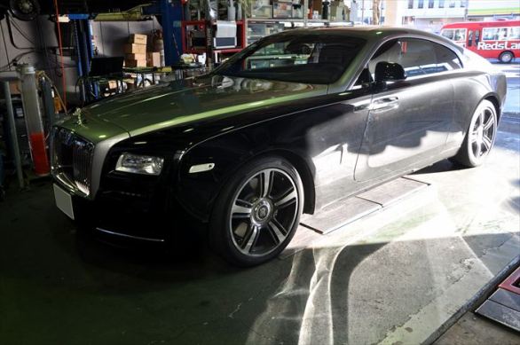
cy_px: 172
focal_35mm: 32
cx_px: 260
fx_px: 454
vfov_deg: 41.6
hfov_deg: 59.6
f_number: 6.3
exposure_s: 1/40
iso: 200
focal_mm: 21
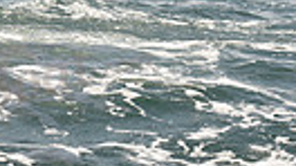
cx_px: -278
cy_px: -221
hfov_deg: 5.6
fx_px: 2964
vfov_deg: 3.2
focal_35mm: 378
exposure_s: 1/640
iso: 250
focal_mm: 82
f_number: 5.6
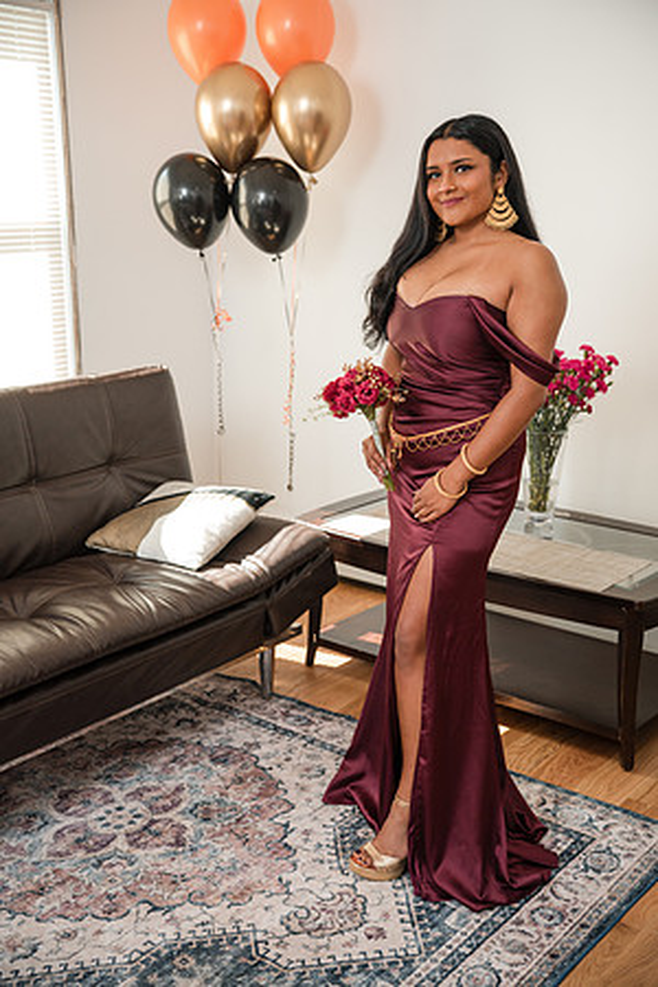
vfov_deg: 43.6
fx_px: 1234
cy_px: 494
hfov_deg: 29.9
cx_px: 329
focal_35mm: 45
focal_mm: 45
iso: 1000
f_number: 3.2
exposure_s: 1/250
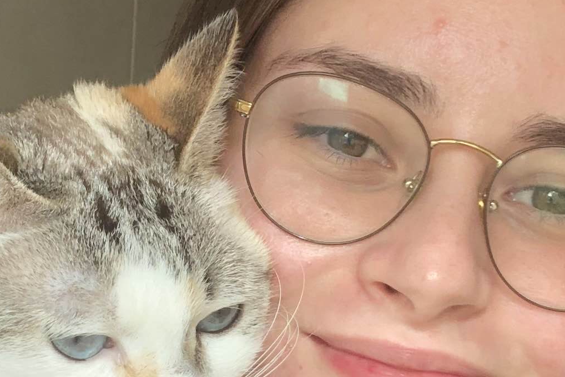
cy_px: 328
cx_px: 321
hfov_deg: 20.2
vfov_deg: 13.5
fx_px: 1585
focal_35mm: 101
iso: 32
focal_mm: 2.87
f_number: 2.2
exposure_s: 1/120
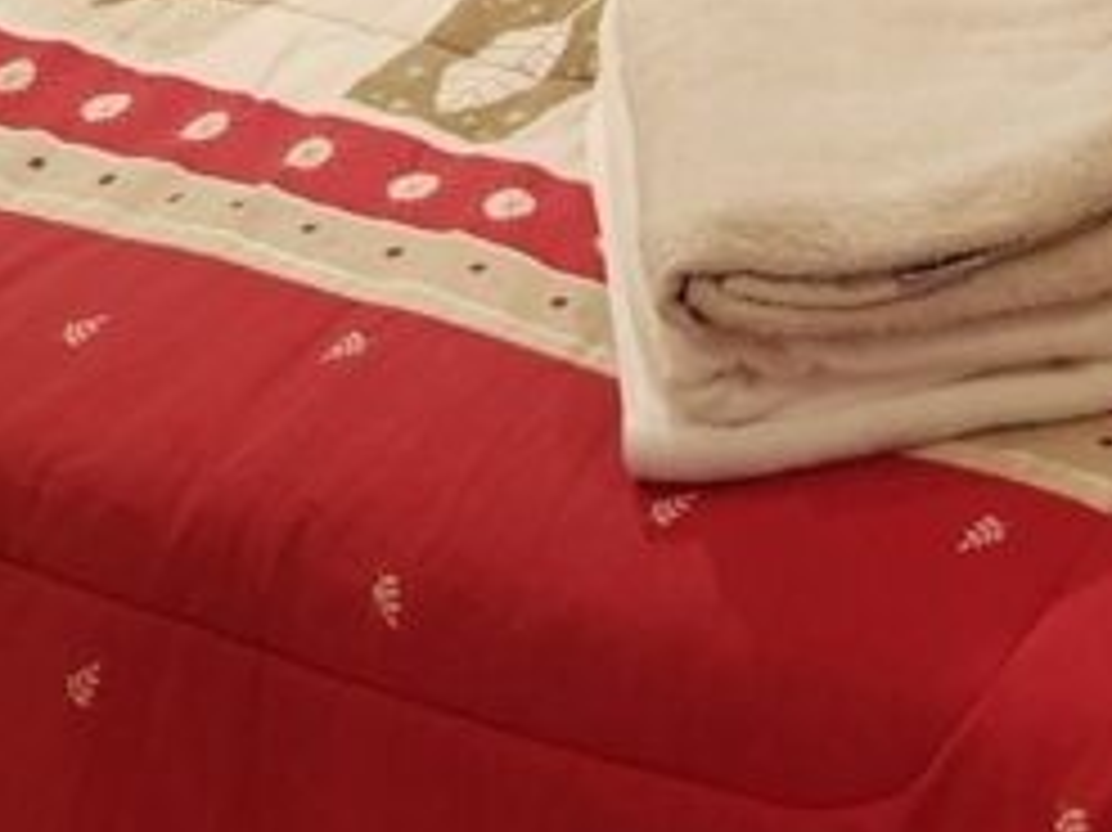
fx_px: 3468
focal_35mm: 108
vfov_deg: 12.2
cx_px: 999
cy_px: -810
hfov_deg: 17.9
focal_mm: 4.2
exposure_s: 1/14
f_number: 1.7
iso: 200
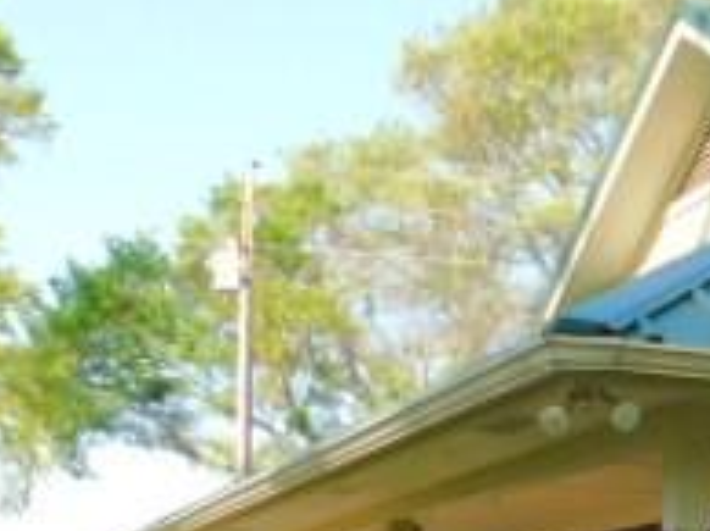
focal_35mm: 99
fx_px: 2028
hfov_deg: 19.1
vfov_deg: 14.7
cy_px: 524
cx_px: 780
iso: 125
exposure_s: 1/500
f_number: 3.2
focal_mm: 5.3
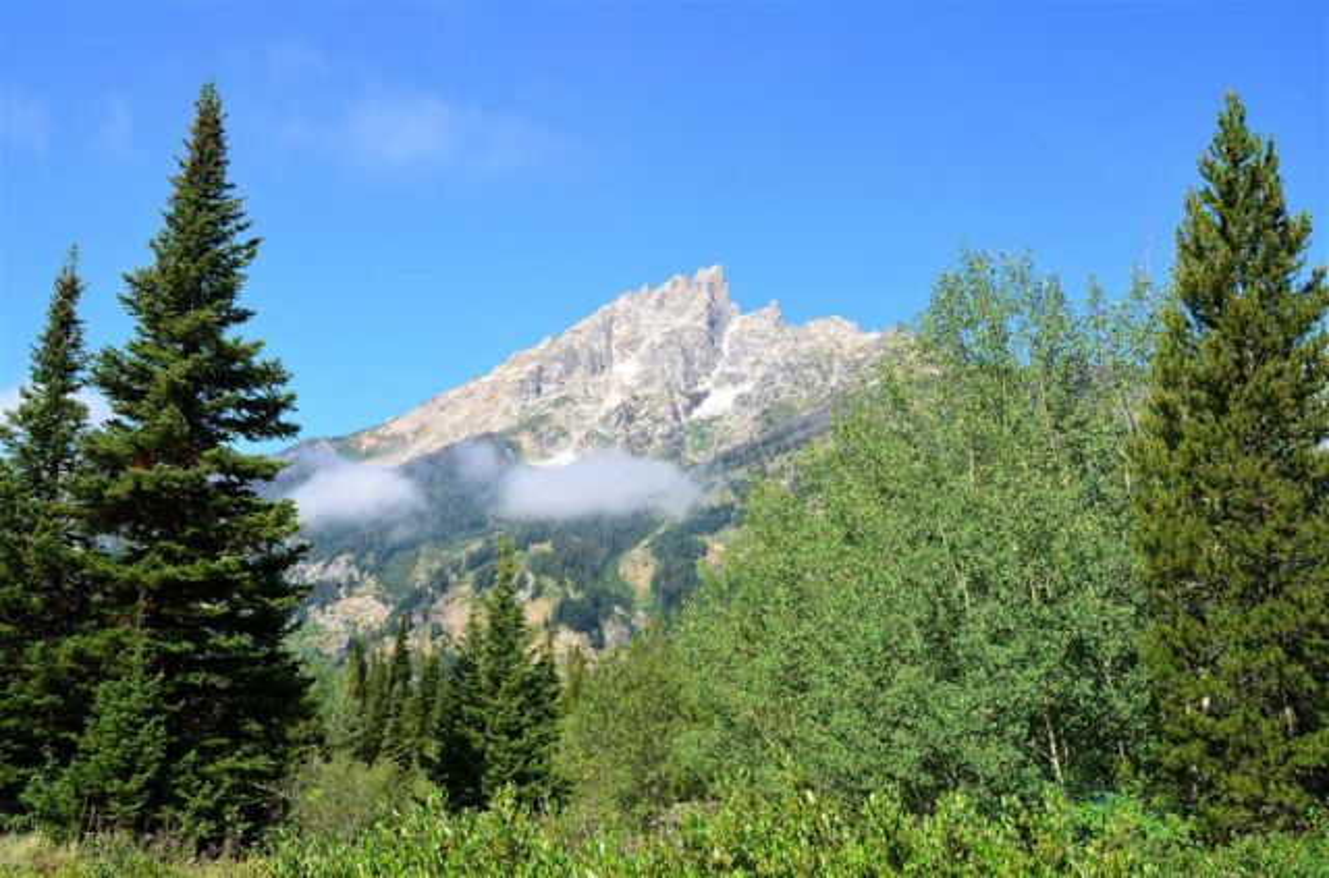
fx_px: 1325
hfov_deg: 53.3
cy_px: 439
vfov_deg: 36.7
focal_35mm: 36
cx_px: 664
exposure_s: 1/320
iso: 200
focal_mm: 24
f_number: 9
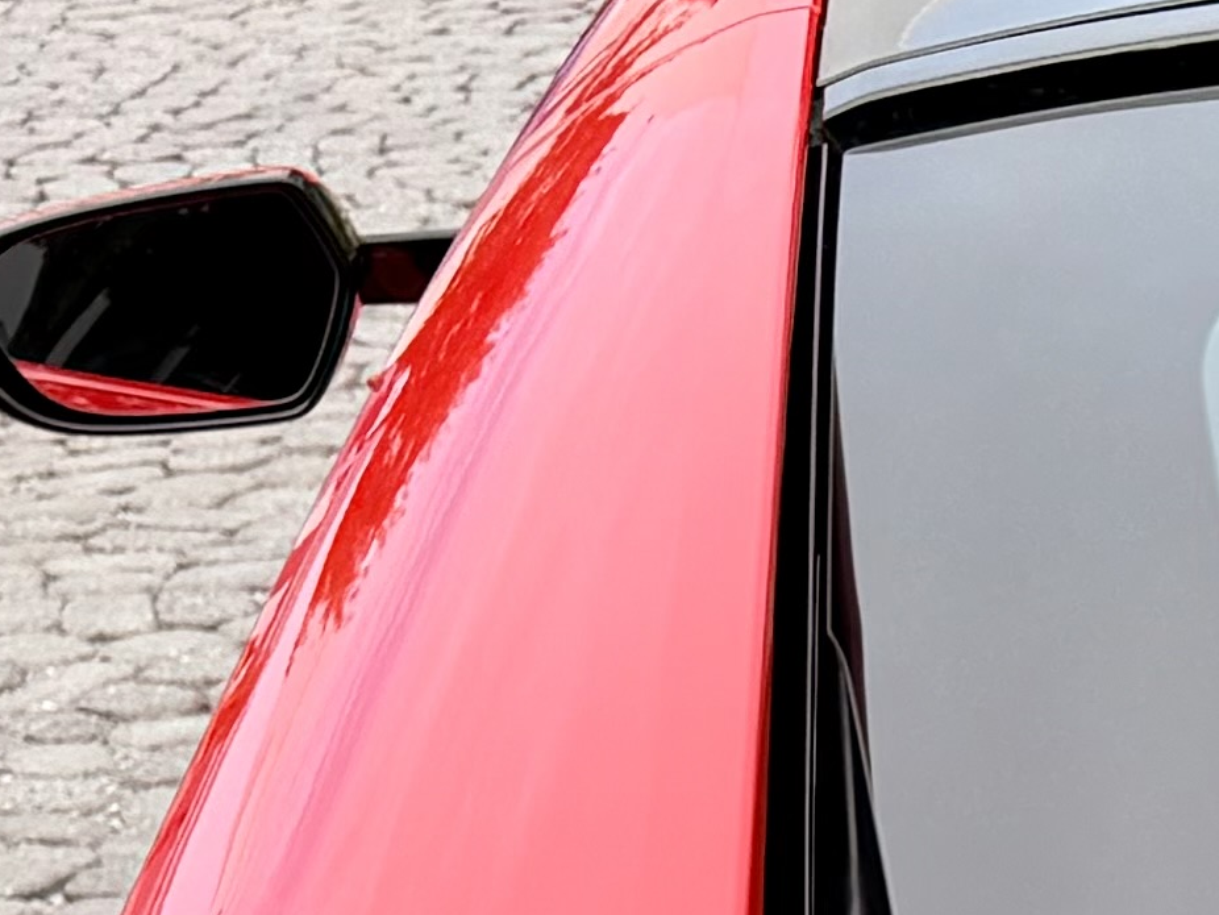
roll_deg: +1.1
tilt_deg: -29.0
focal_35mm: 148
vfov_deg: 9.2
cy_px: 2054
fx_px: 5213
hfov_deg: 12.0
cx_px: 2377
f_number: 1.78
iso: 80
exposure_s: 1/1522
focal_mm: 6.76
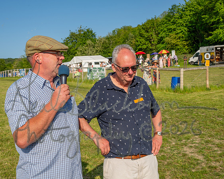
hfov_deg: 41.1
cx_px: 112
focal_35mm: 45
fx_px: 299
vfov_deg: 33.4
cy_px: 89
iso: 50
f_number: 9
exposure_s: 1/125
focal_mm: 40
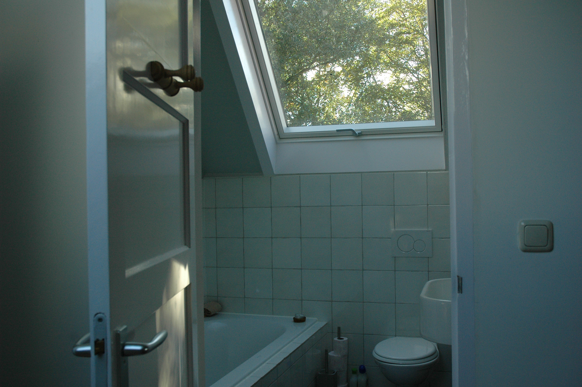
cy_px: 194
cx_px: 291
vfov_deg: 36.8
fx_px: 581
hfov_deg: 53.2
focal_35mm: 36
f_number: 6.3
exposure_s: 1/160
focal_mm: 24
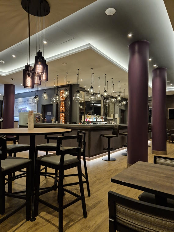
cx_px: 87
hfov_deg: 58.9
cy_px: 116
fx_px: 154
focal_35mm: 23
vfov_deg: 73.9
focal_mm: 5.4
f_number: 1.8
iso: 640
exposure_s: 1/100
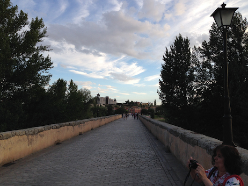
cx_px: 124
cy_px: 93
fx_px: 237
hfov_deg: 55.3
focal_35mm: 33
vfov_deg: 43.0
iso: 50
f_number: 2.4
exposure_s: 1/542
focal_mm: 4.12
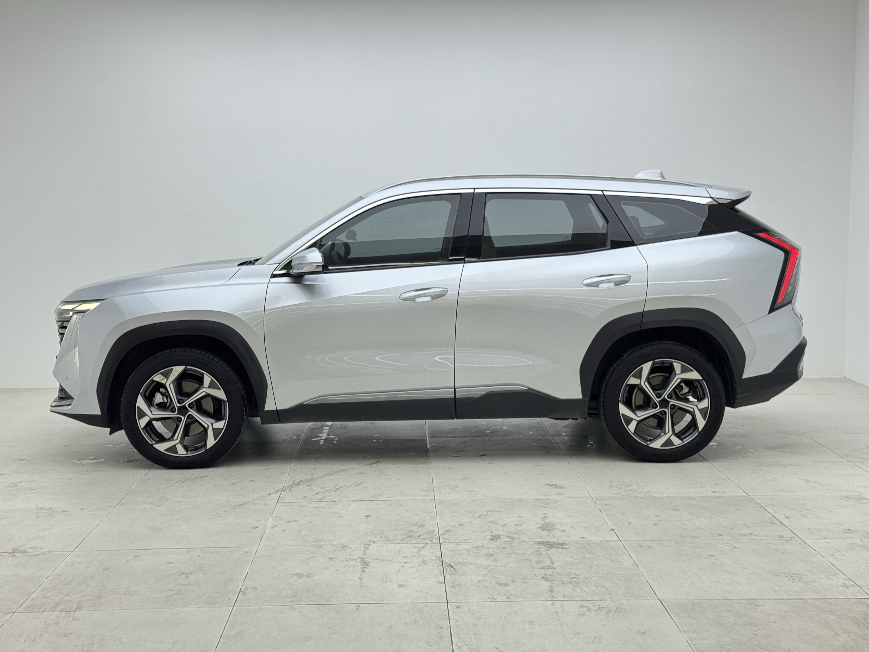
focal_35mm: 48
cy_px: 326
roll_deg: +1.0
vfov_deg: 30.3
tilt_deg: -5.8
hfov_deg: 39.7
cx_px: 434
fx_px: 1205
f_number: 1.78
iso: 64
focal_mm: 6.76
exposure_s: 1/325
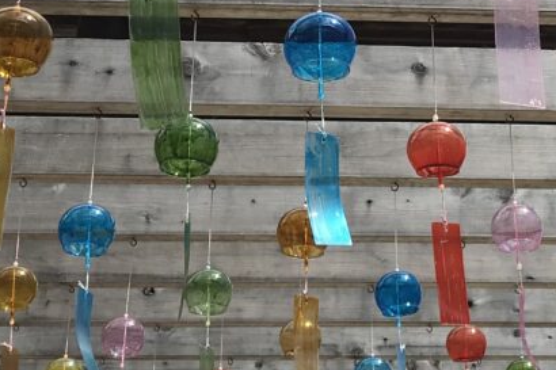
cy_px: -20
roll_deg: +1.1
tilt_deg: +30.4
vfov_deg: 14.7
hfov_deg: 22.1
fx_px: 1405
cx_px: 449
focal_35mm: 91
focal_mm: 3.99
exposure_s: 1/3195
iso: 20
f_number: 1.8
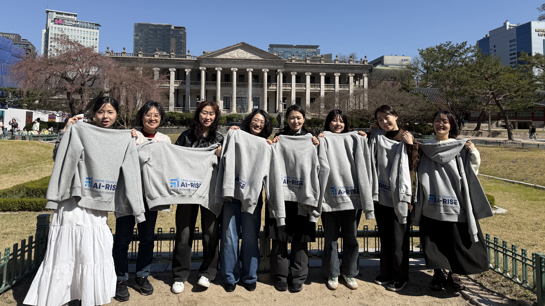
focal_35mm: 27
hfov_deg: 69.9
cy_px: 100
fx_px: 390
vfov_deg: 42.3
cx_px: 277
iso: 100
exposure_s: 1/5319
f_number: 1.78
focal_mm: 6.76
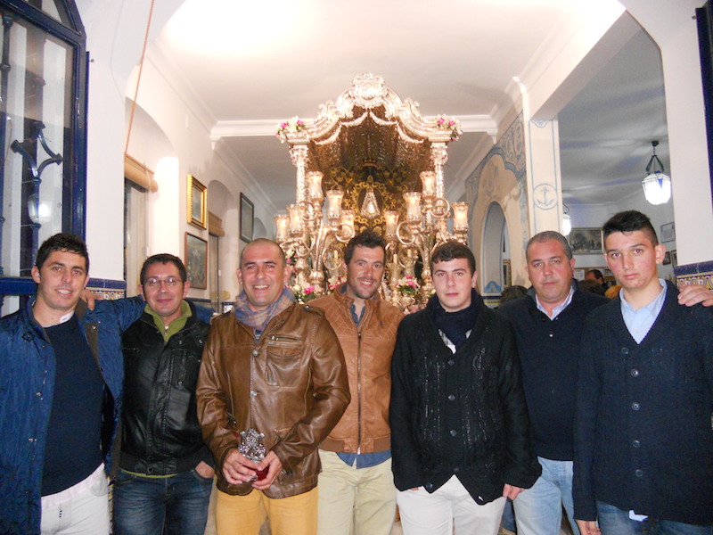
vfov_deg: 51.4
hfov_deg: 65.3
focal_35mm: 27
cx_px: 356
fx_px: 556
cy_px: 268
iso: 500
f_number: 3.2
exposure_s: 1/25
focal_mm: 4.9
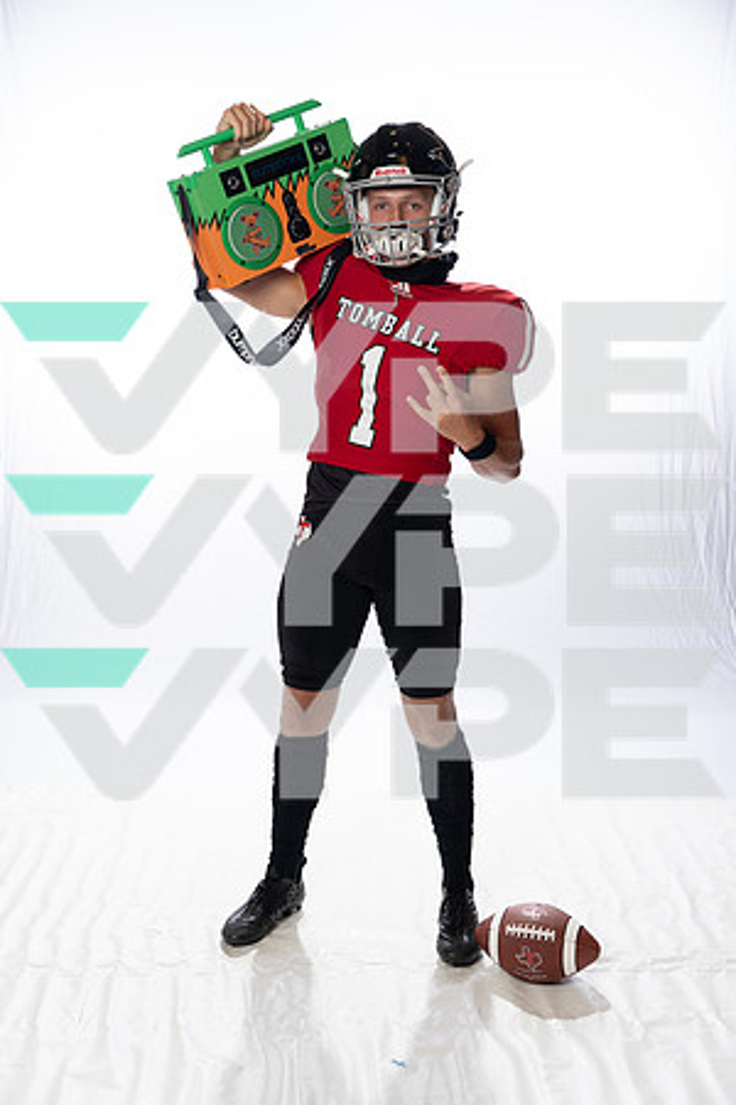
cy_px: 552
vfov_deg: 46.4
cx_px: 368
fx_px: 1288
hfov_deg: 31.9
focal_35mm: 42
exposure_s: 1/250
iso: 400
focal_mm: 42
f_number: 4
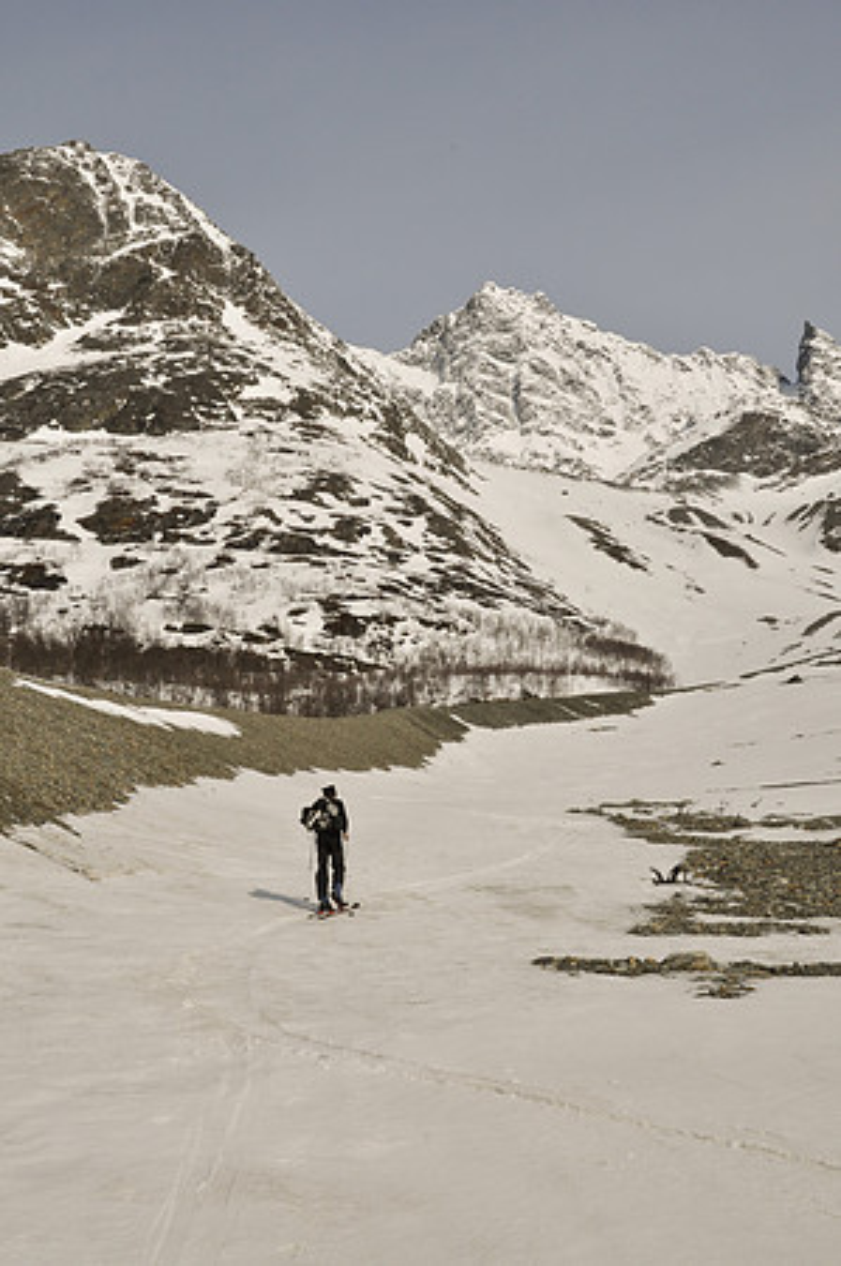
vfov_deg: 49.6
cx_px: 420
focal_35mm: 39
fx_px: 1370
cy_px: 633
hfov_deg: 34.1
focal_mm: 26
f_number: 22
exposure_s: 1/320
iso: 320
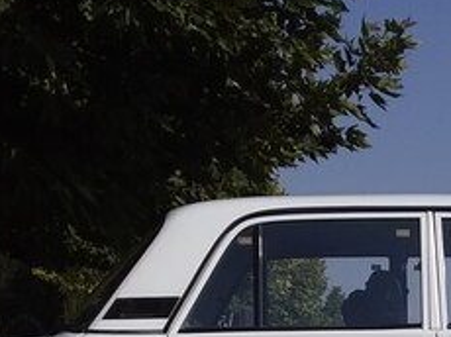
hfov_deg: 21.5
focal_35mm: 89
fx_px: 1158
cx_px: 408
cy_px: 456
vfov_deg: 15.6
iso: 40
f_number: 2.2
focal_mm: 3.3
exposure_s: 1/3158
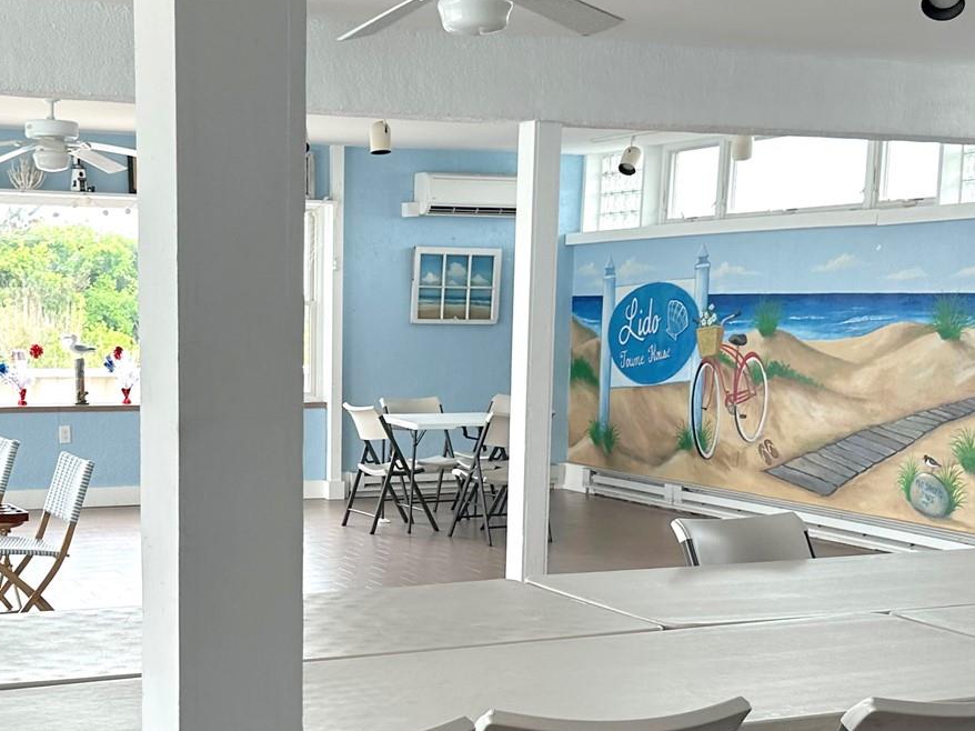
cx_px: 293
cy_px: 510
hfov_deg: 33.9
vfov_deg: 25.9
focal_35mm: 56
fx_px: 1577
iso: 80
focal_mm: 6.86
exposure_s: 1/373
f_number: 1.78
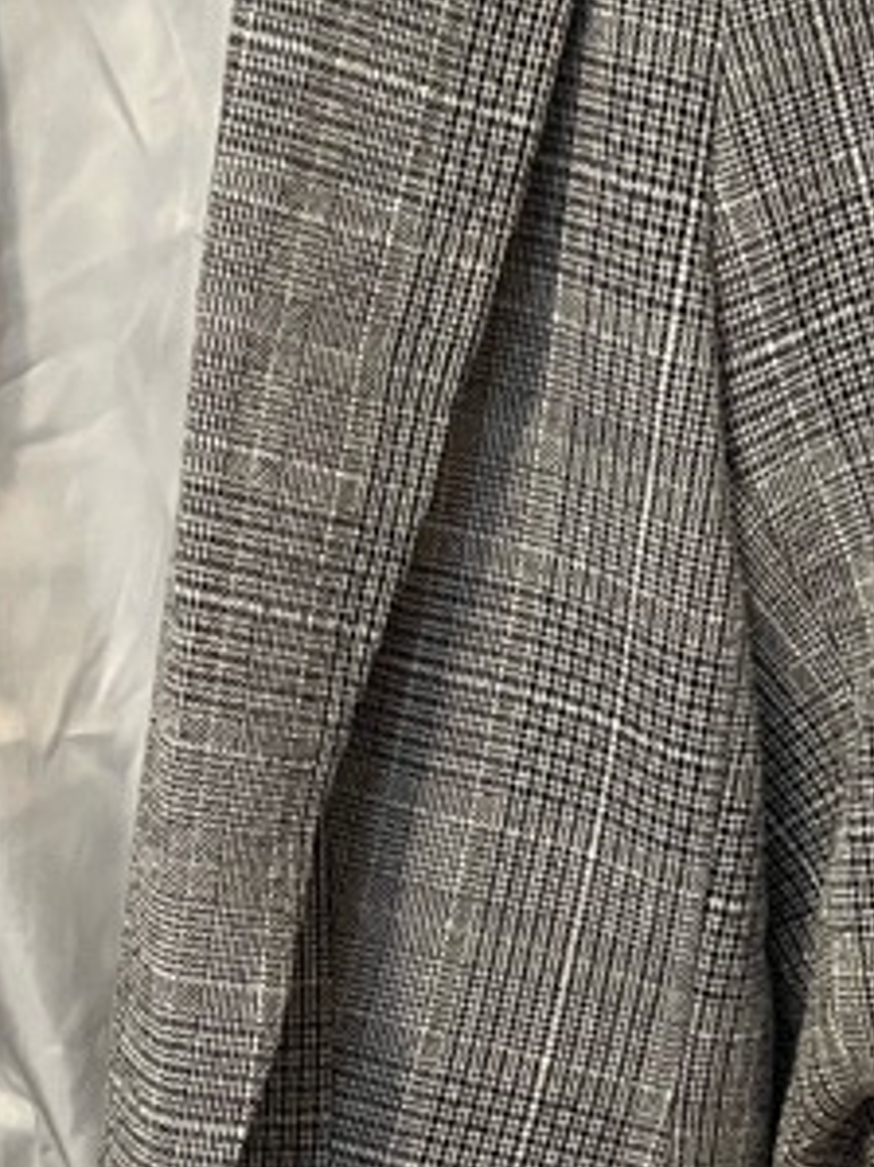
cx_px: 140
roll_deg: +2.2
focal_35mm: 87
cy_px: 796
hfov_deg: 16.8
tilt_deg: -14.2
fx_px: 2931
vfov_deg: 22.4
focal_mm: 5.1
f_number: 1.6
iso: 640
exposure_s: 1/33
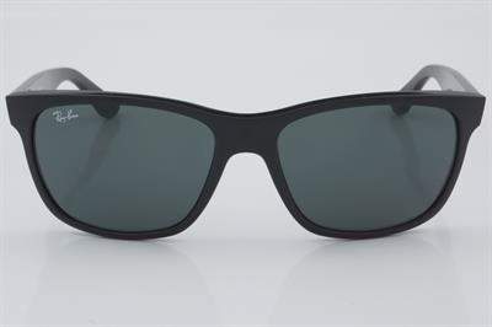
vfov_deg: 16.5
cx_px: 246
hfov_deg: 24.6
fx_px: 1127
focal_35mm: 82
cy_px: 164
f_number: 32
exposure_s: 1/4
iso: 100
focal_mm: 55
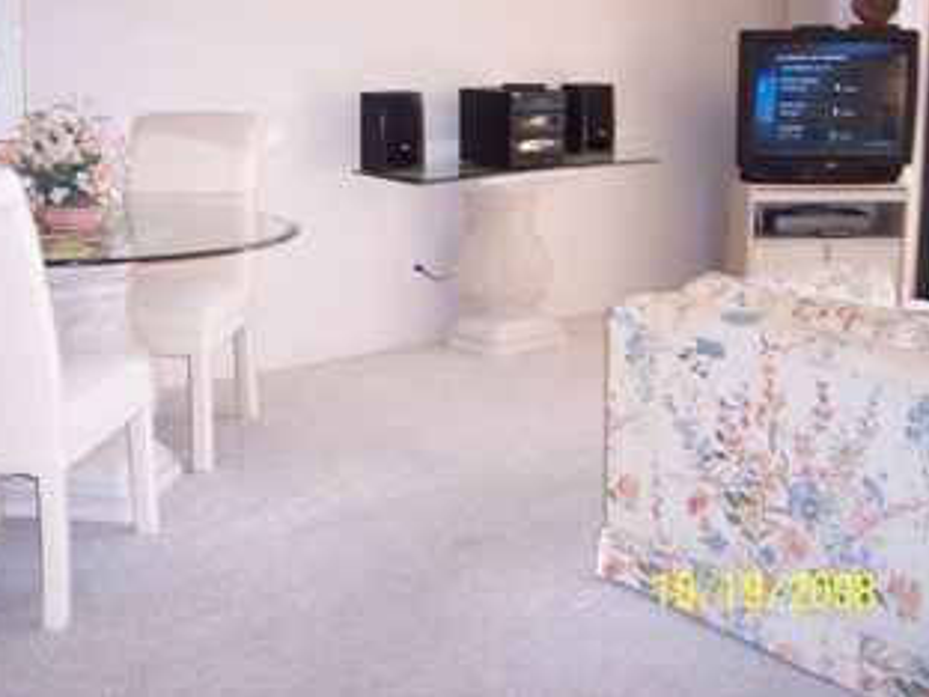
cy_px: 289
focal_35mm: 46
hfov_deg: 41.1
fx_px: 1235
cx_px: 387
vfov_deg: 31.5
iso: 140
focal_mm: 8
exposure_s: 1/60
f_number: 2.8
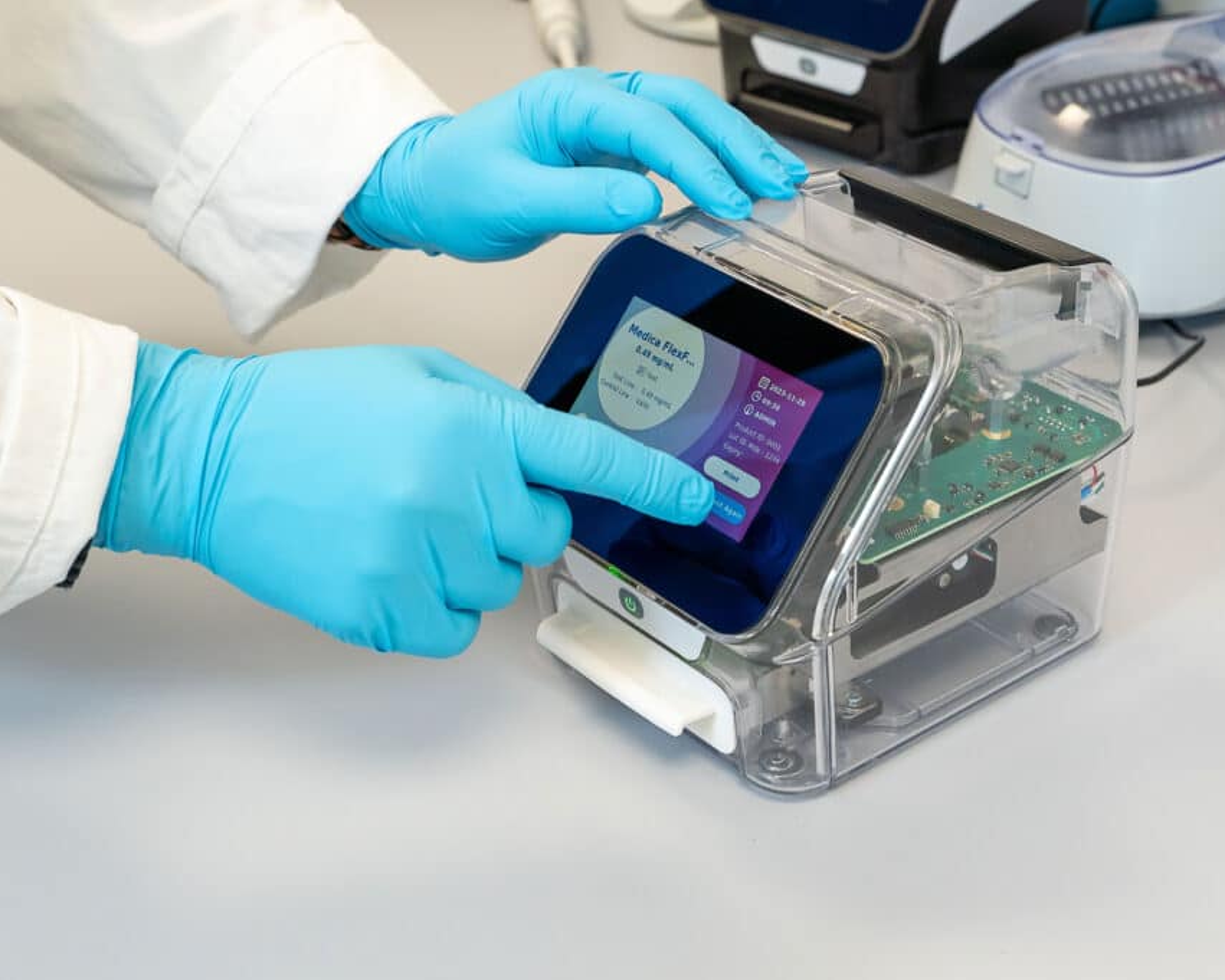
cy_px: 490
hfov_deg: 30.9
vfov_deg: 25.0
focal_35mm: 61
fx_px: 2212
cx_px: 666
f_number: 5.6
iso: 320
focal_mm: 36
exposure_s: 1/160
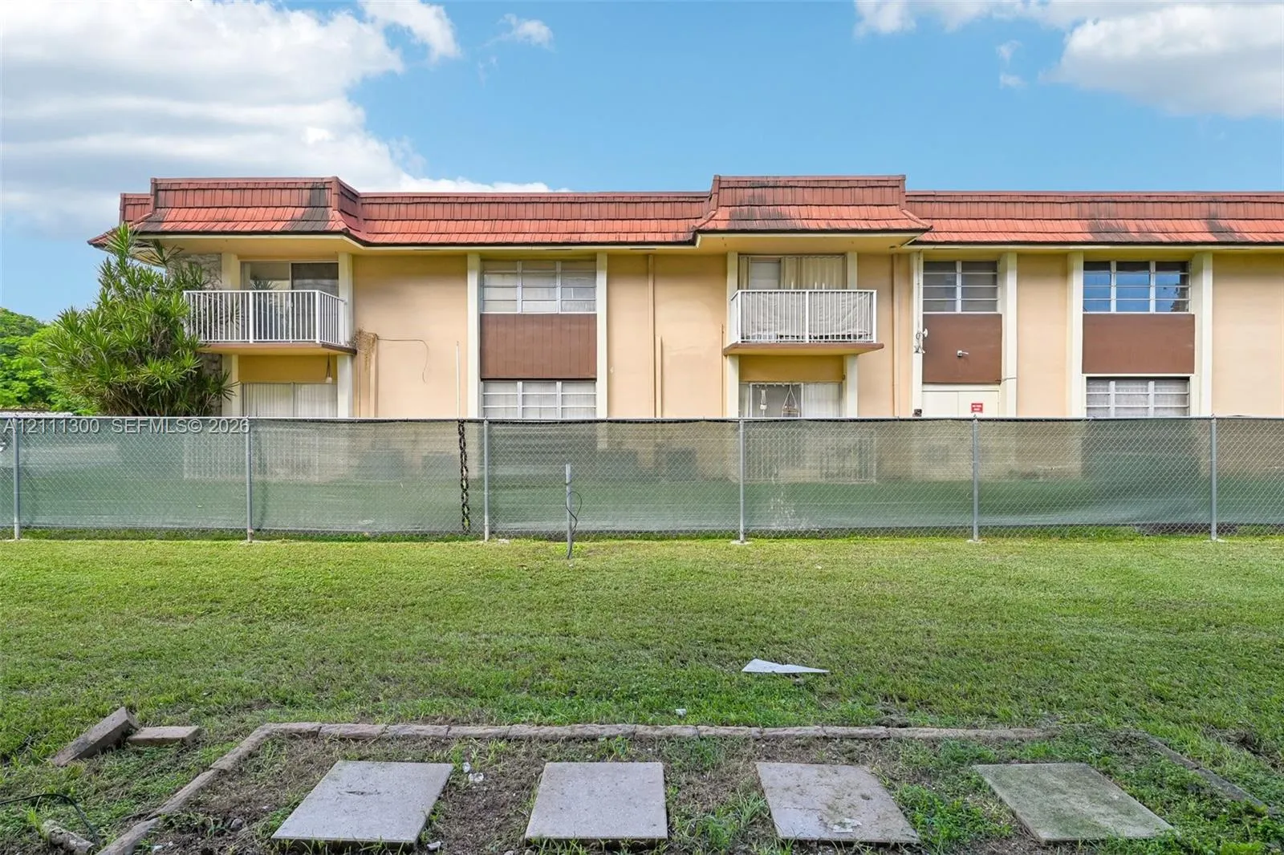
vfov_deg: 67.4
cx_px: 642
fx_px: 642
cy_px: 428
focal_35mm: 18
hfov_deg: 90.0
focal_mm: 18
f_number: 8
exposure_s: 1/125
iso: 100
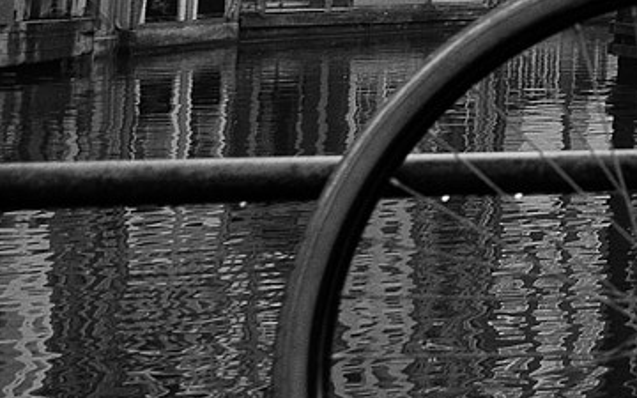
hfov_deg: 14.5
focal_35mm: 116
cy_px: -279
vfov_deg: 10.7
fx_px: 2014
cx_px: 1327
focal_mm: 20
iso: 200
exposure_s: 1/320
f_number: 5.6
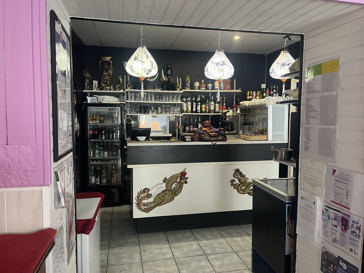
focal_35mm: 26
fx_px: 273
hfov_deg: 67.3
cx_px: 182
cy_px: 136
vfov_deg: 53.1
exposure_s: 1/50
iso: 160
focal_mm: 5.1
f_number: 1.6
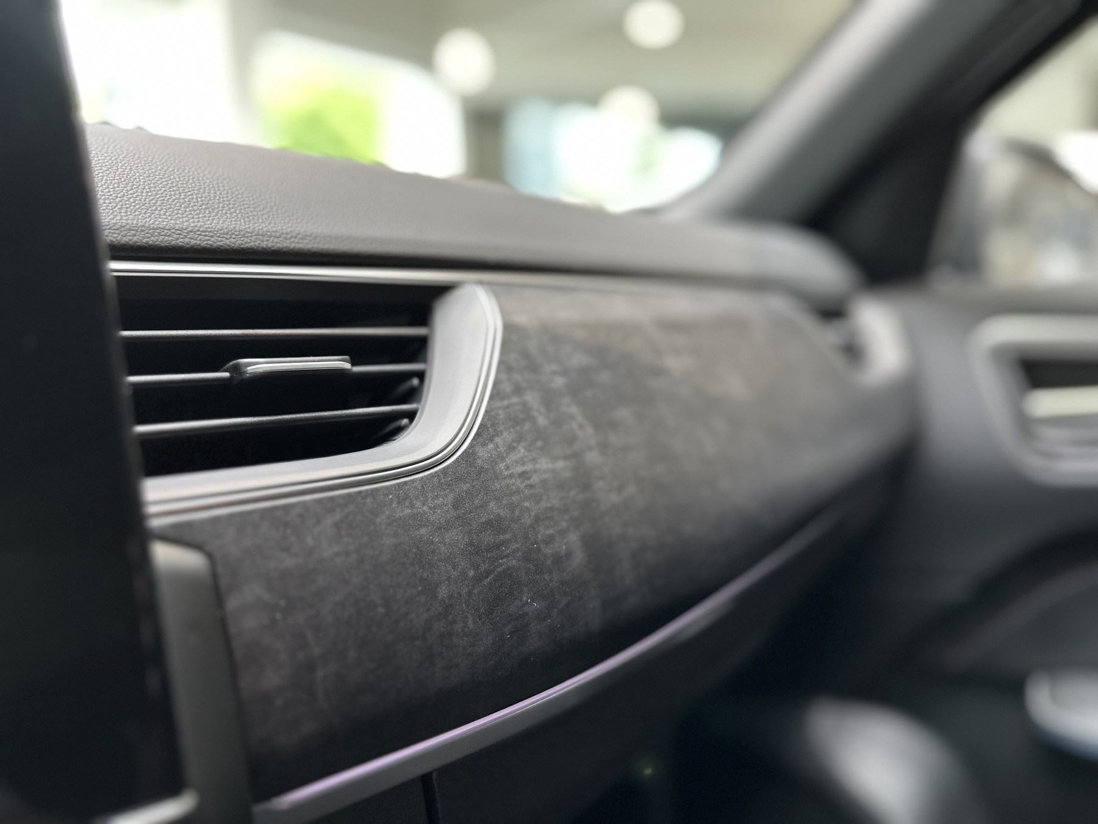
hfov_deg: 71.6
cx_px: 549
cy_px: 412
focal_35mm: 24
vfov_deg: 56.8
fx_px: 761
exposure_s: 1/50
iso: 125
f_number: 1.78
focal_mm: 6.86
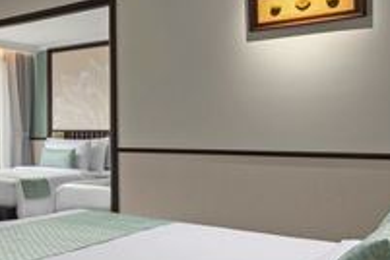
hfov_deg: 30.5
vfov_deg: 29.2
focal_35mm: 46
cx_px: -151
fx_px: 498
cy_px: 124
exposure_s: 1.6
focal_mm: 14
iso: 200
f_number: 9
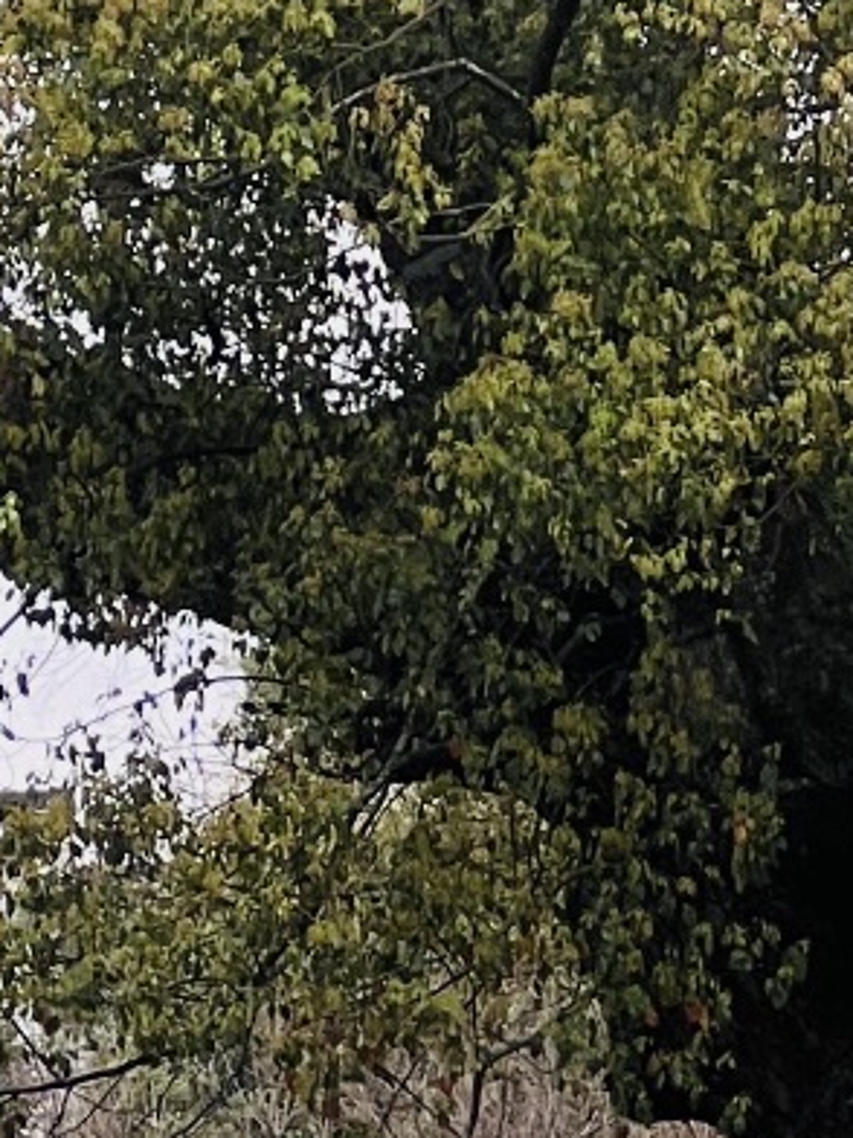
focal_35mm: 393
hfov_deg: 3.8
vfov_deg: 5.0
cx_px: -557
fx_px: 12912
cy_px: 1106
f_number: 2.8
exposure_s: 1/99
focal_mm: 9
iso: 32
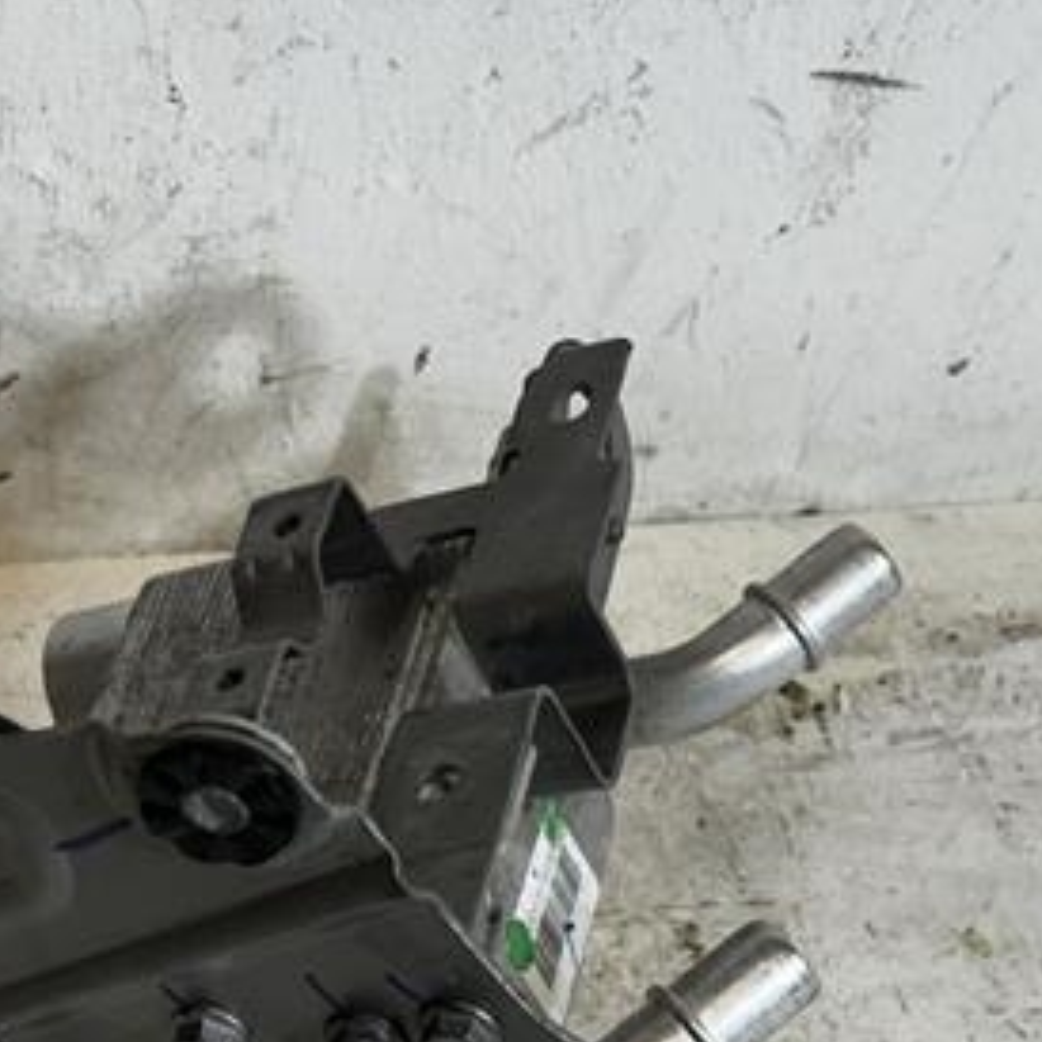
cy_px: 837
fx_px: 3372
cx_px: 19
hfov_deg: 17.2
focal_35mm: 99
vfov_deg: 17.4
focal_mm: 6.86
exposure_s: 1/100
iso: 80
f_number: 1.78
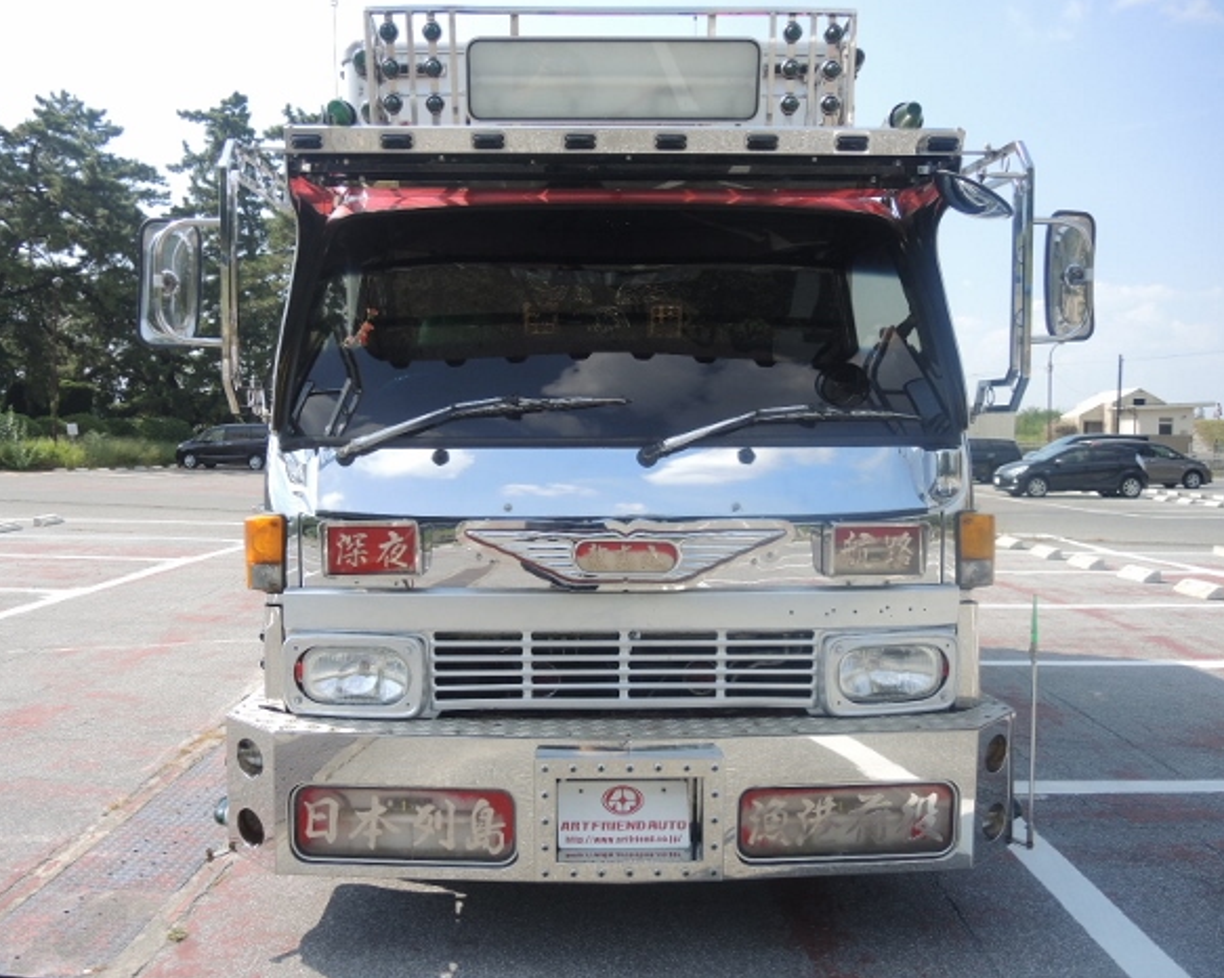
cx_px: 579
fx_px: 1086
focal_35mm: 30
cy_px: 491
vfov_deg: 48.5
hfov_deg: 58.8
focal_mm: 6
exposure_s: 1/1250
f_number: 2
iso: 80
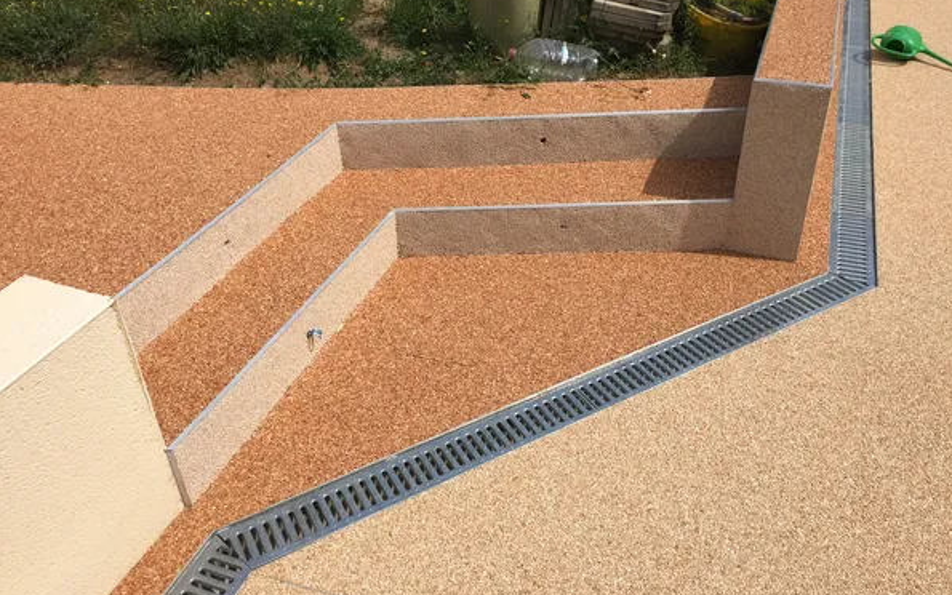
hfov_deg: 61.2
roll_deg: +0.8
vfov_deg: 40.5
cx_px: 478
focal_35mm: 31
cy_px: 259
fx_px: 804
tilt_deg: -34.0
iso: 32
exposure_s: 1/2639
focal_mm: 4.15
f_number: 2.2
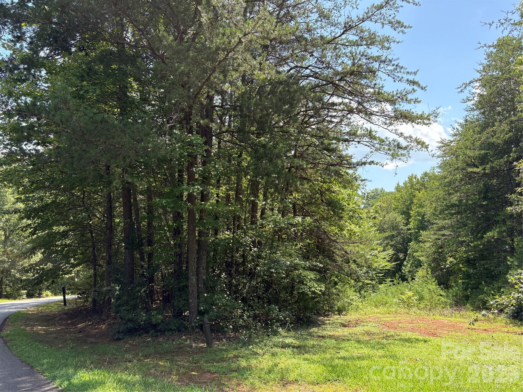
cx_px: 262
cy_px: 196
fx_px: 393
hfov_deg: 67.3
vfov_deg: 53.1
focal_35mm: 26
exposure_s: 1/1081
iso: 64
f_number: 1.6
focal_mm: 5.96
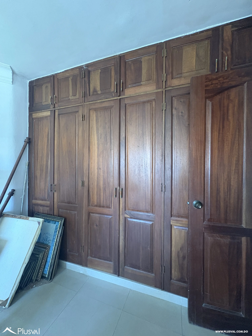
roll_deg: +0.4
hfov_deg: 85.7
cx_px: 126
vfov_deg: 102.1
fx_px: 136
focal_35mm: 14
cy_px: 168
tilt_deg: +0.3
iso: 500
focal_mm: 2.22
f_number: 2.2
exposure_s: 1/60
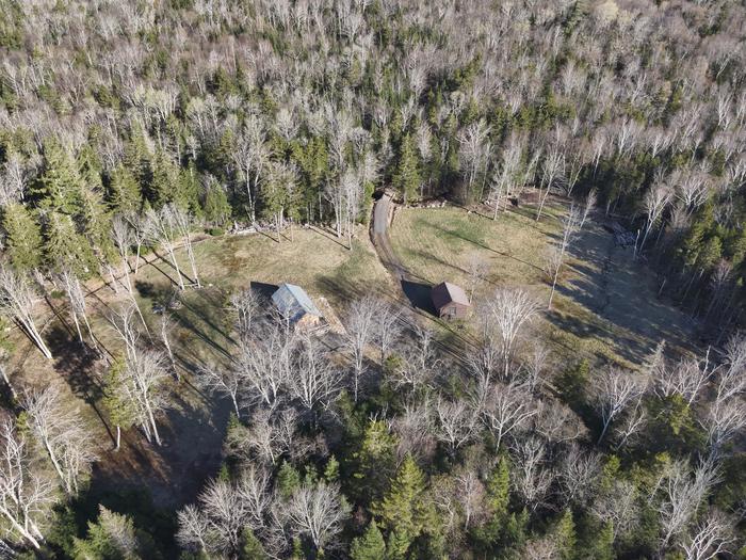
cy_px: 280
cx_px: 373
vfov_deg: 56.8
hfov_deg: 71.6
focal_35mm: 24
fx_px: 517
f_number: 2.8
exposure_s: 1/500
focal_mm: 4.4
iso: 100
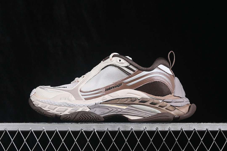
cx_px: 114
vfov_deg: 18.2
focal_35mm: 75
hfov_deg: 27.0
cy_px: 76
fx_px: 473
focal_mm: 50
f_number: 8
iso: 160
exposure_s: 1/80
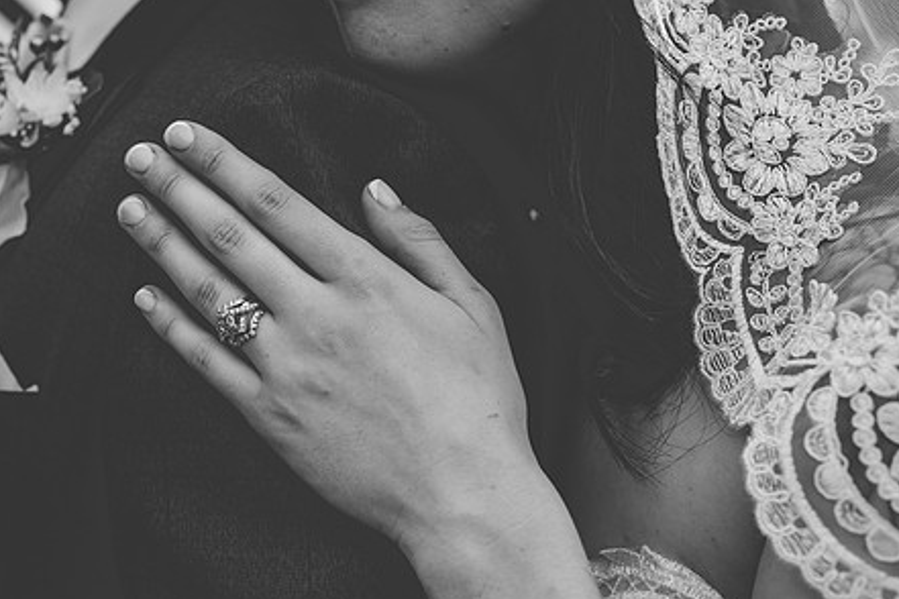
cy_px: 287
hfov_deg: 42.3
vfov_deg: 29.2
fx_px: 1149
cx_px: 324
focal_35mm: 46
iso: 280
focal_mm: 35
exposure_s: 1/640
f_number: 3.5
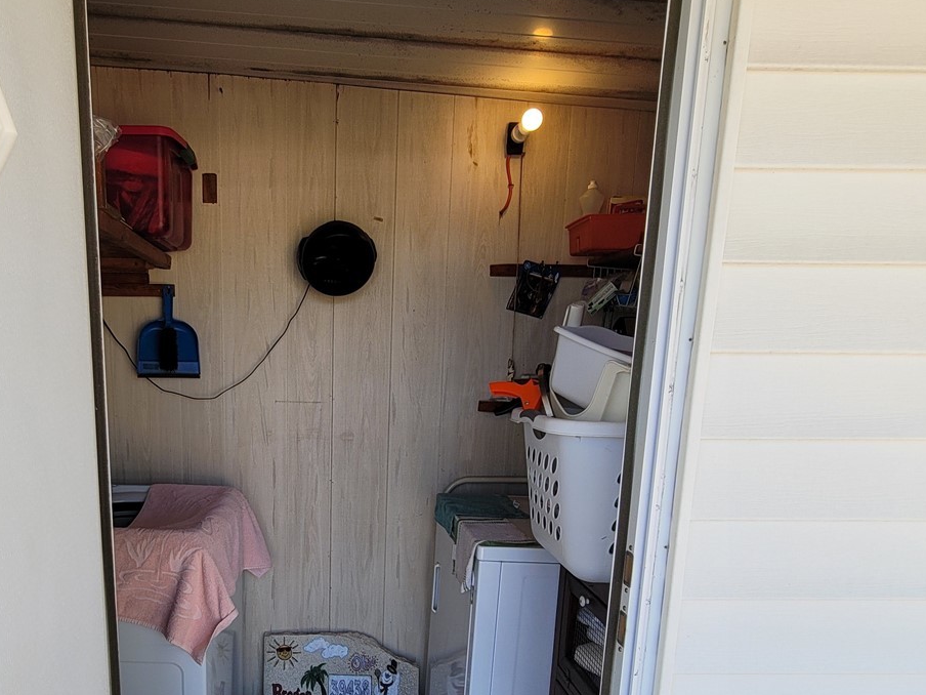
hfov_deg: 72.0
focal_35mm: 23
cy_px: 477
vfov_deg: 57.3
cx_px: 317
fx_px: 615
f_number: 2.2
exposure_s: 1/221
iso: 50
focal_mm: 2.2
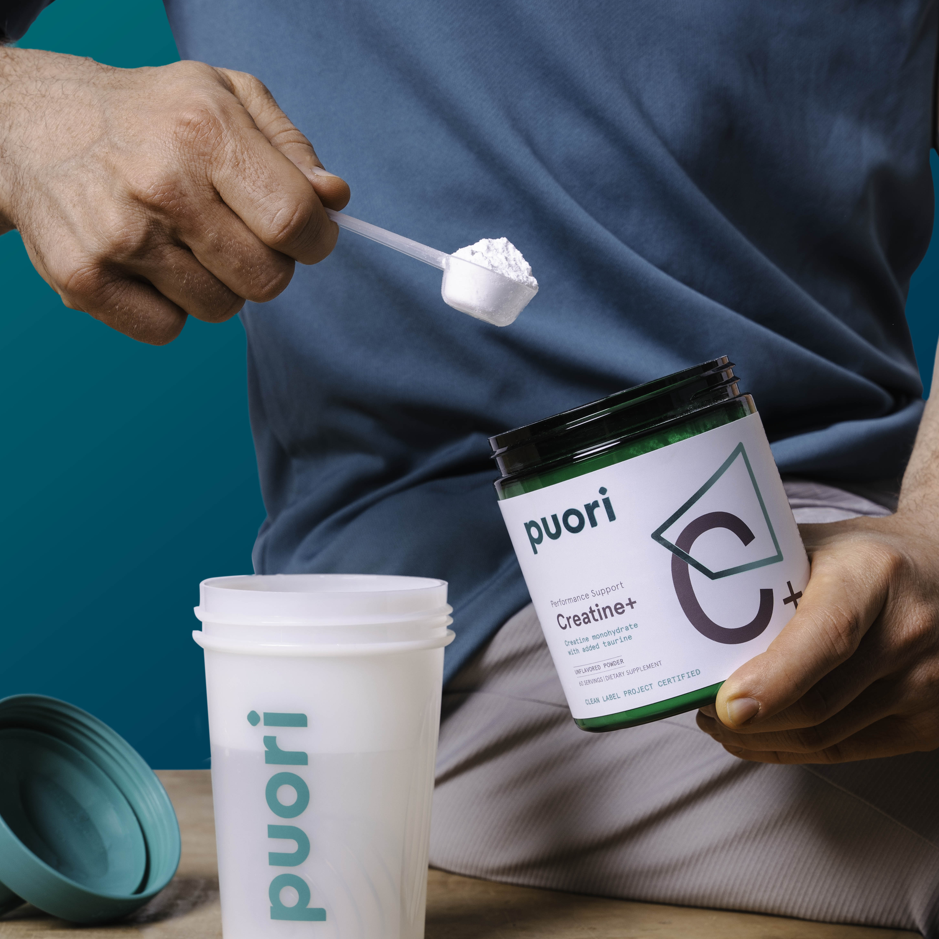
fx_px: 1761
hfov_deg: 29.9
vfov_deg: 29.9
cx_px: 462
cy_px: 462
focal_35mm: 57
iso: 125
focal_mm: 44.3
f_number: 8
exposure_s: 1/250
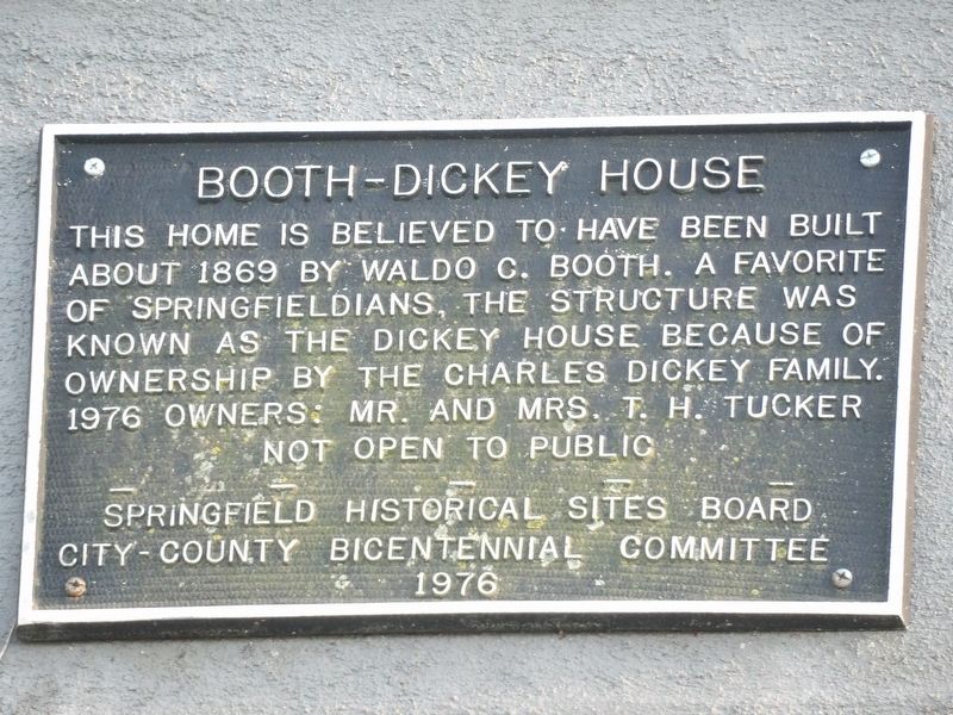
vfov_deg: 1.5
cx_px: 476
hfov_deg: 2.1
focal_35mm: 967
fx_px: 26622
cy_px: 358
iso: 523
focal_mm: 173.5
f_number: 5.3
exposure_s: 1/50
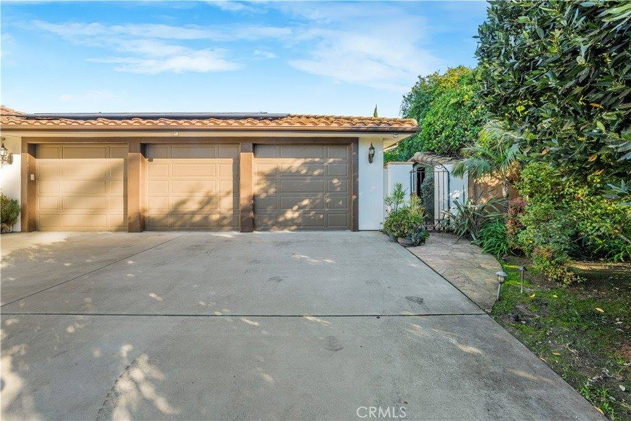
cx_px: 316
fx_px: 210
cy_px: 210
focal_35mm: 12
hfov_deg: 112.6
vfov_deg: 90.0
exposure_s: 1/100
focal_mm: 12
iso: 200
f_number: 8
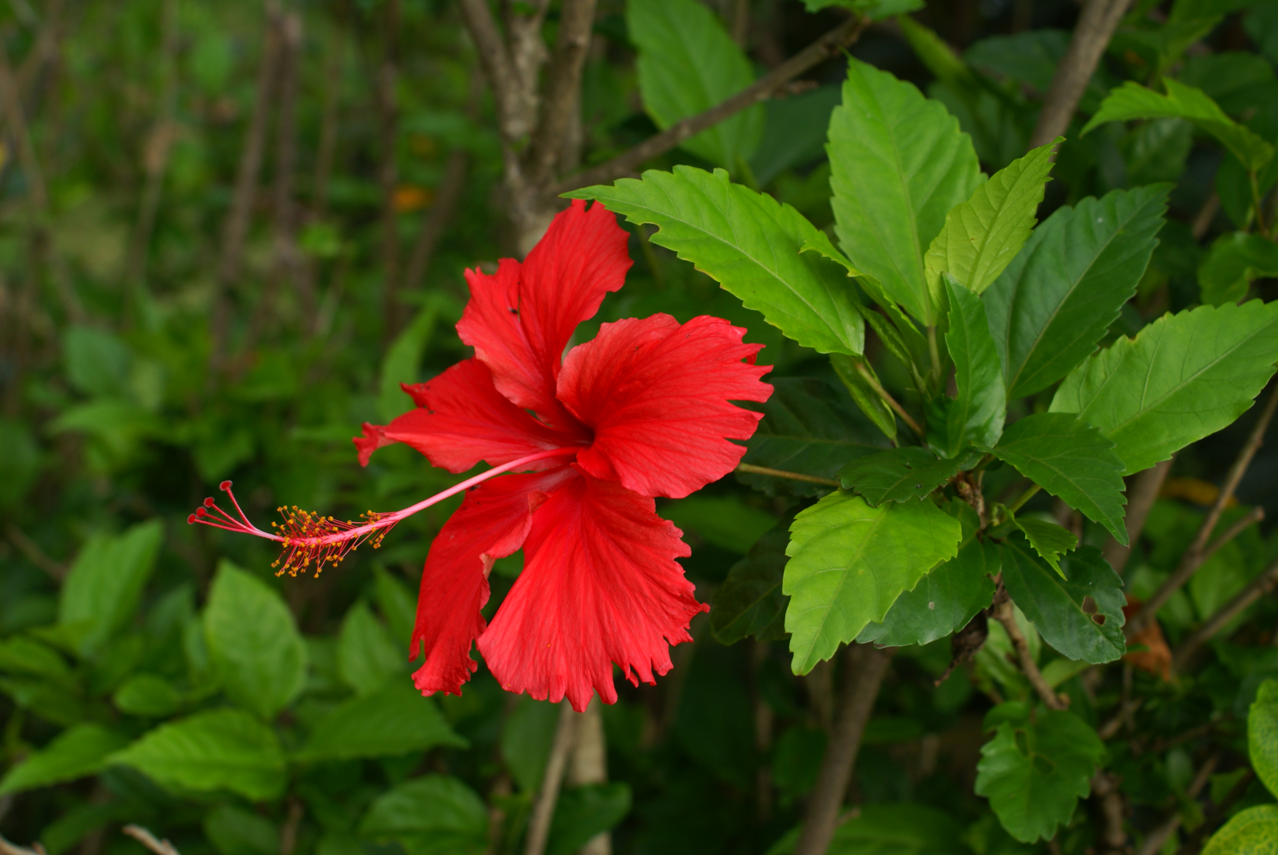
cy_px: 428
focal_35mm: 52
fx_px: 1866
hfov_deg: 37.8
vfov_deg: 25.8
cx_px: 639
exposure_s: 1/100
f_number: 5.6
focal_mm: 35
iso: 100
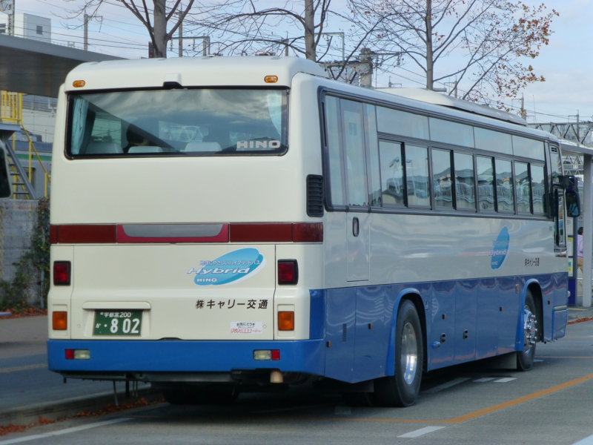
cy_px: 222
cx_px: 296
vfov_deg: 12.1
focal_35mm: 122
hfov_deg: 16.1
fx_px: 2090
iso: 160
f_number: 5.4
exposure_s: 1/400
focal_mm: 21.8
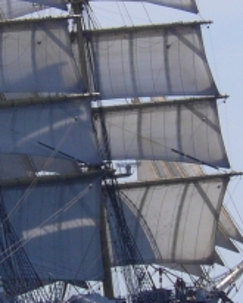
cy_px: 115
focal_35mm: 981
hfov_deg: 1.6
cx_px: 71
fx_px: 8813
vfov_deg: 2.0
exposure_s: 1/400
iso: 100
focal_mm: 49.3
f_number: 8
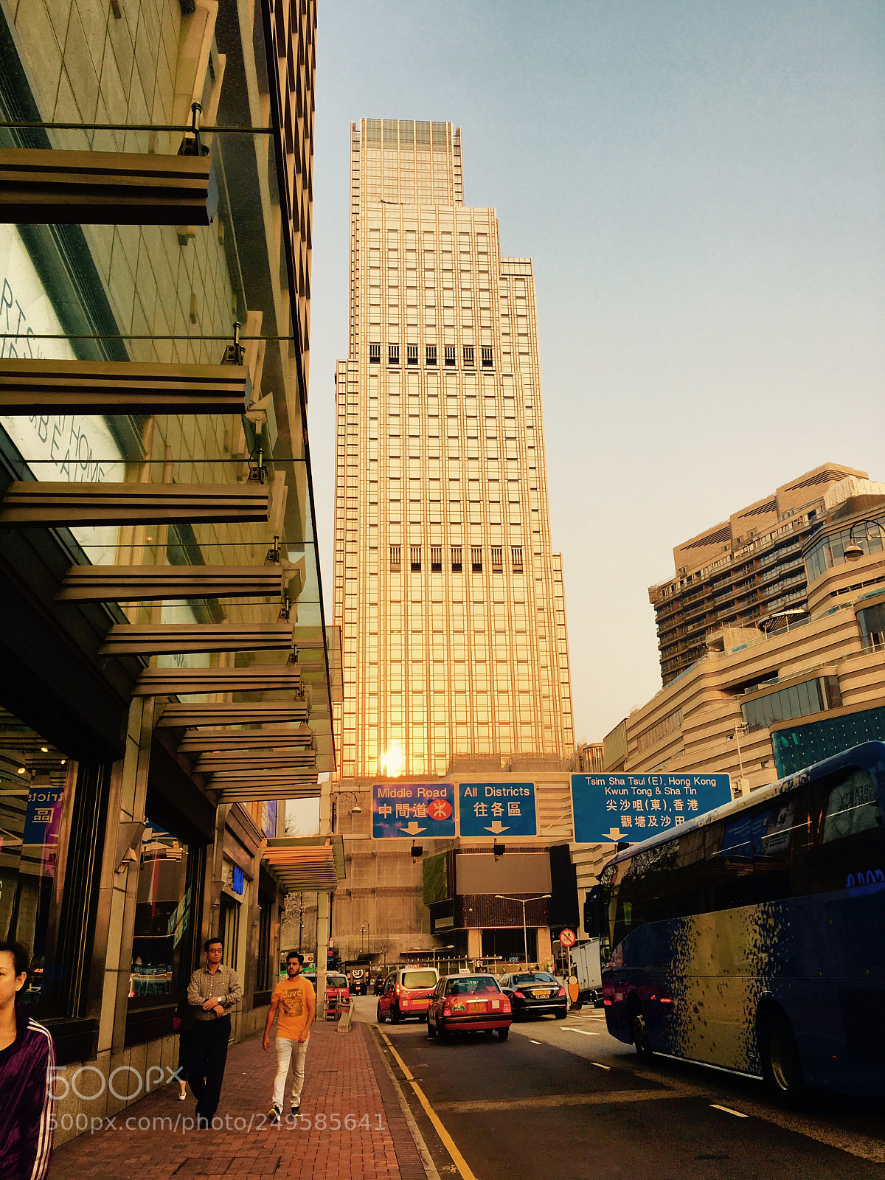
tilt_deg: +23.9
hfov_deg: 48.2
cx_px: 442
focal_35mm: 29
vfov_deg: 61.7
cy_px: 590
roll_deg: -1.9
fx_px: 989
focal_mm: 4.15
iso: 25
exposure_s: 1/316
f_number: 2.2
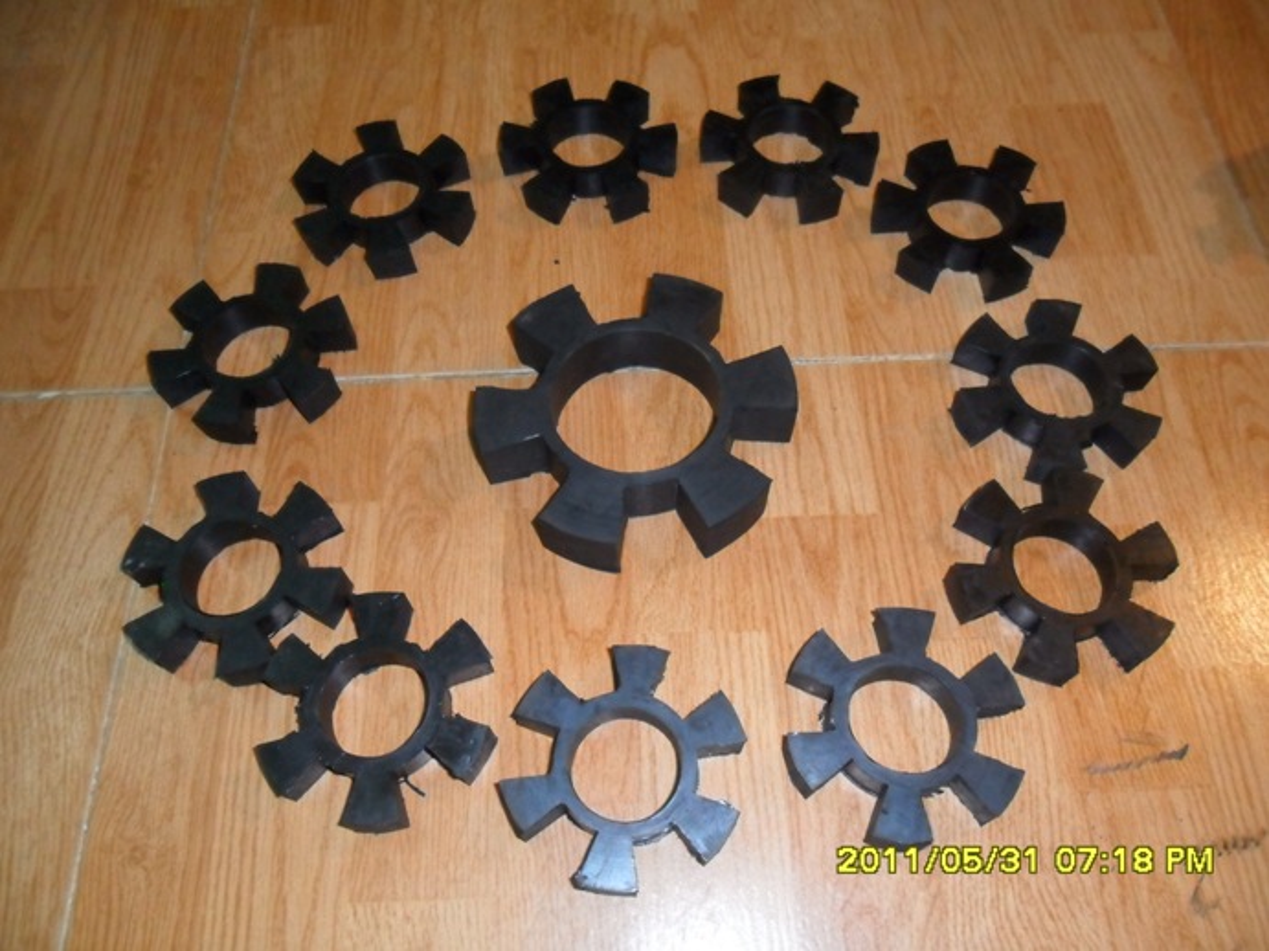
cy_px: 476
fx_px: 990
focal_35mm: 27
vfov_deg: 51.3
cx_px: 634
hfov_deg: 65.3
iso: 400
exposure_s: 1/45
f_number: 3.5
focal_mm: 4.9
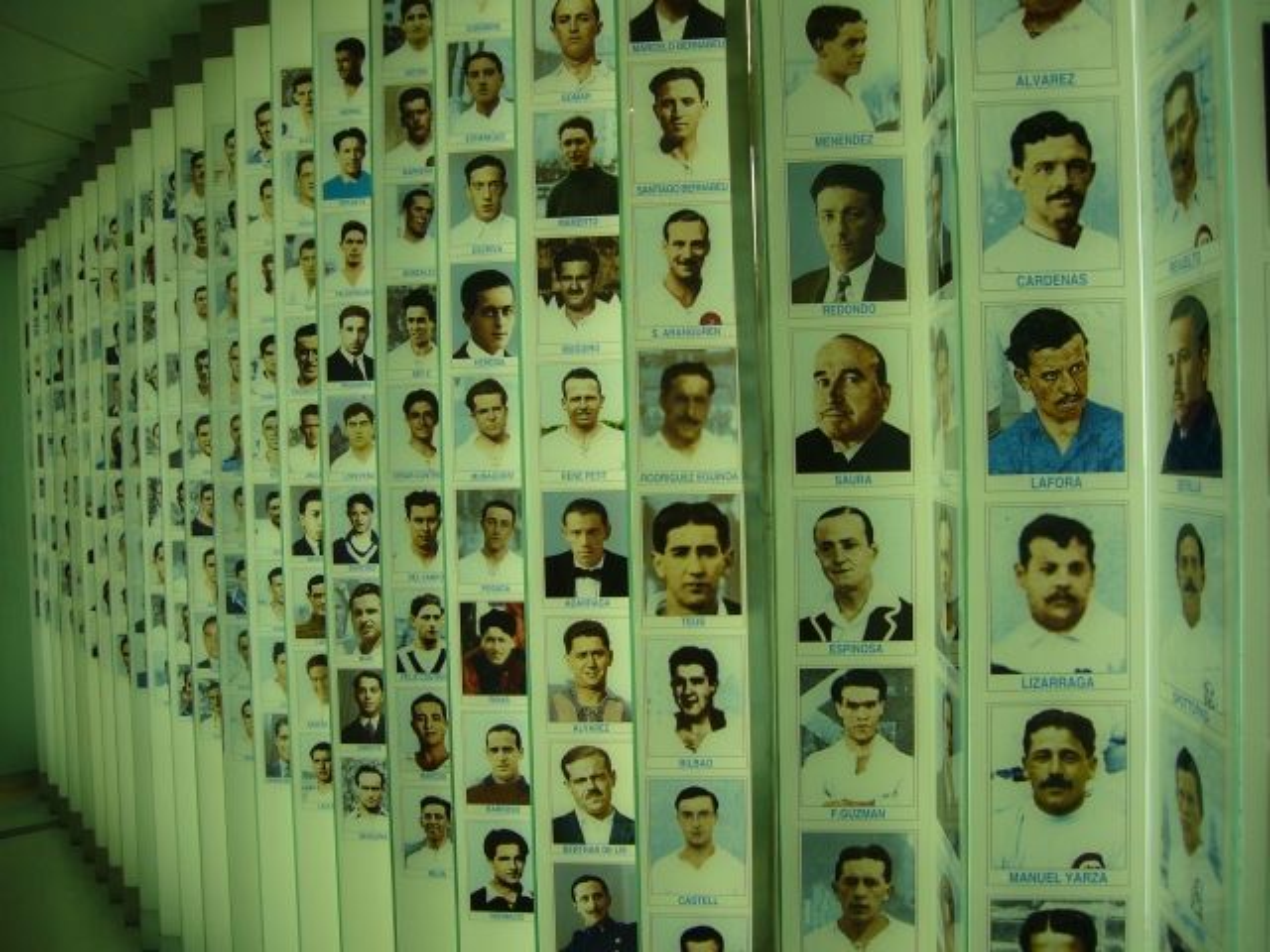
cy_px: 476
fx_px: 1027
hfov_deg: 63.4
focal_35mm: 28
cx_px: 635
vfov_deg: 49.7
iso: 80
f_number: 2.8
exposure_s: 1/250
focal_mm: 4.6
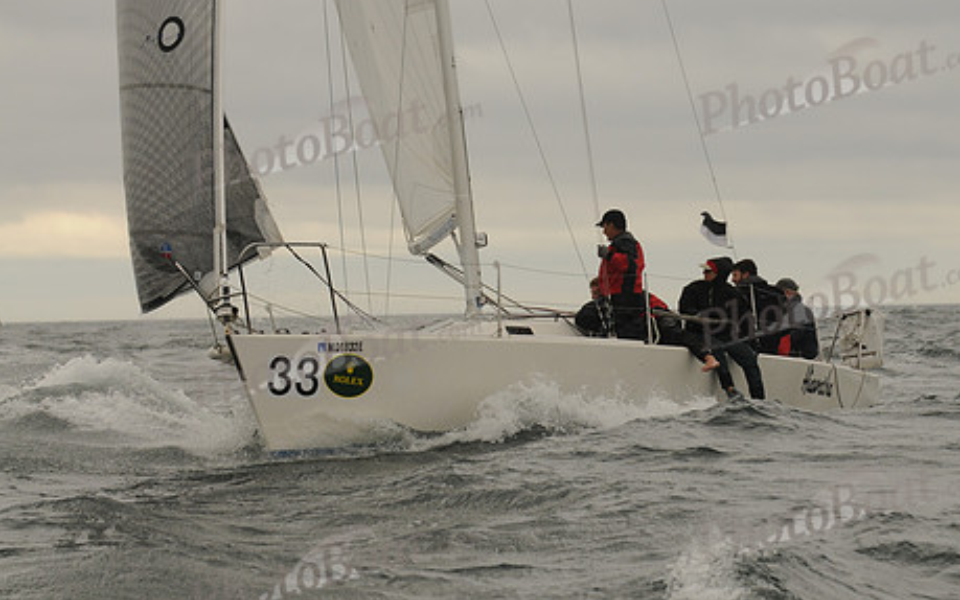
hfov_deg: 10.3
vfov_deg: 6.5
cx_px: 590
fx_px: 5302
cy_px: 218
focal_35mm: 203
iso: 200
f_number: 4.5
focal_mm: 105
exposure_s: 1/1000
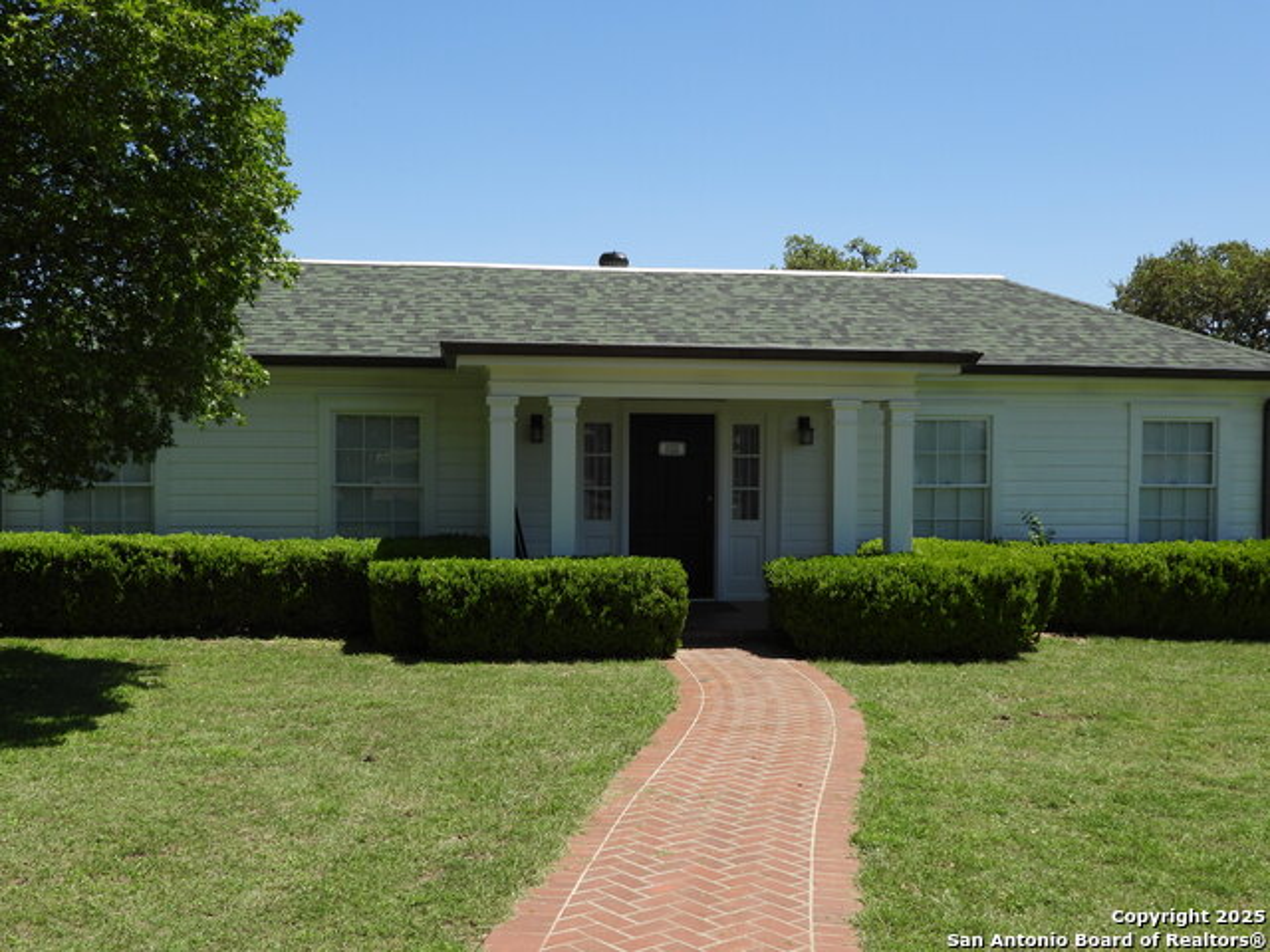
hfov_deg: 52.6
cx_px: 635
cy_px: 476
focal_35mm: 35
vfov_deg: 40.7
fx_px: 1284
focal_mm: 6.3
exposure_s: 1/1600
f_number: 3.2
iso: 100
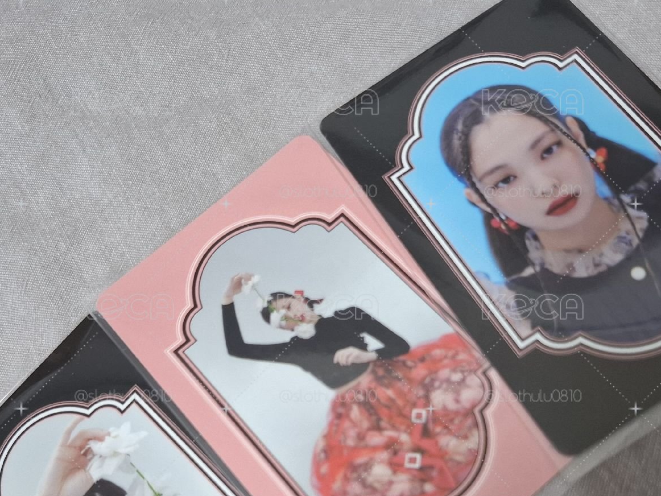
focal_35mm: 38
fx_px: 726
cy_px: 408
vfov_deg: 36.3
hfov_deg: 48.9
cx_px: 362
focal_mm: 5.54
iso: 320
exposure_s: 1/30
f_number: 1.8
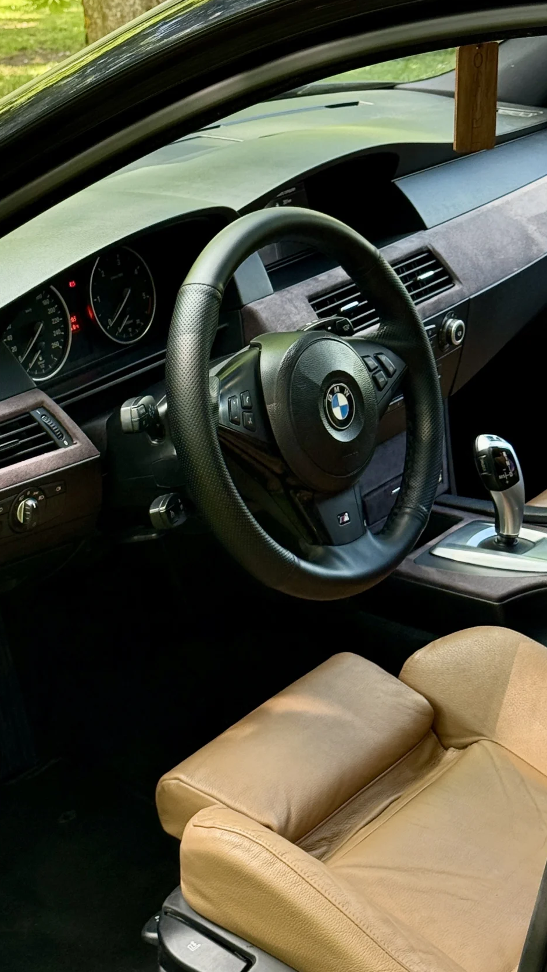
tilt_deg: -19.3
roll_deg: +0.2
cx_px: 178
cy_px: 419
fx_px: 2063
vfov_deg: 26.5
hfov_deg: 15.1
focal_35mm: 80
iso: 100
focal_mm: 6.76
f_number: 1.78
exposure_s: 1/184
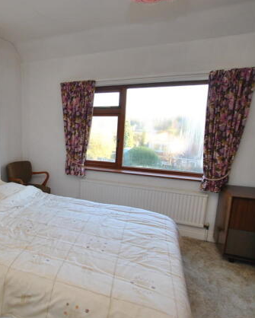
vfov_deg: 75.0
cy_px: 159
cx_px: 38
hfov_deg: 56.7
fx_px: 207
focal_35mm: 22
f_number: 4
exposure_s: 1/60
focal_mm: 10
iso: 200
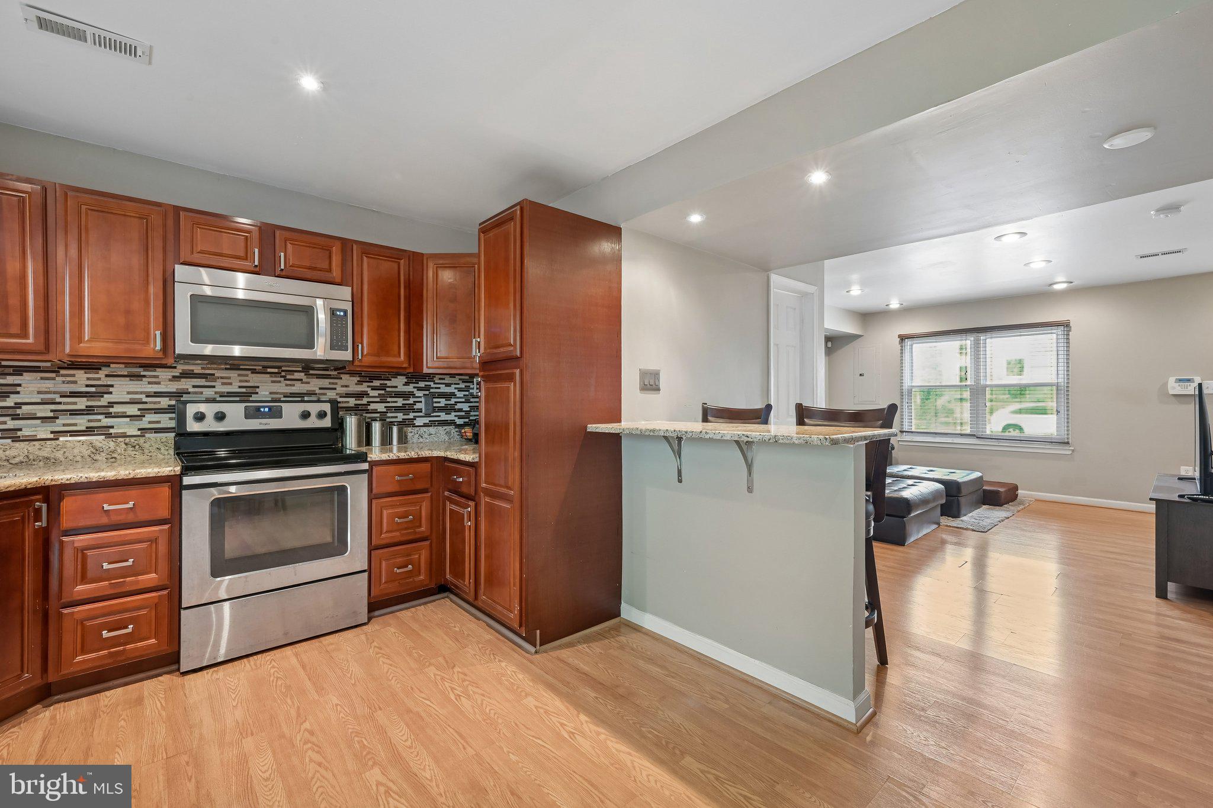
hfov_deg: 100.4
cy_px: 404
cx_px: 606
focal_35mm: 15
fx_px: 505
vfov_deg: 77.3
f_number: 11
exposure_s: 1/2
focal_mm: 15
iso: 400
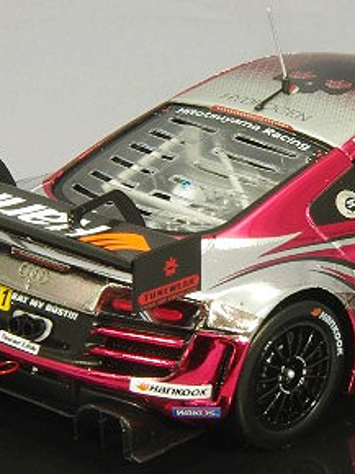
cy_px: 231
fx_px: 3259
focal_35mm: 238
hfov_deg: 6.2
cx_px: 280
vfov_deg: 8.3
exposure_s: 1
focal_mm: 75
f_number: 32
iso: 400
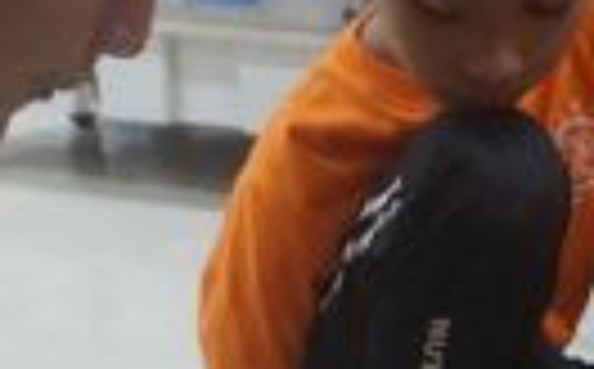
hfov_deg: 22.8
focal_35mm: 89
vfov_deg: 14.0
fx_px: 1438
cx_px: 522
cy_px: 500
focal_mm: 16
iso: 3200
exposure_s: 1/80
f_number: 3.5
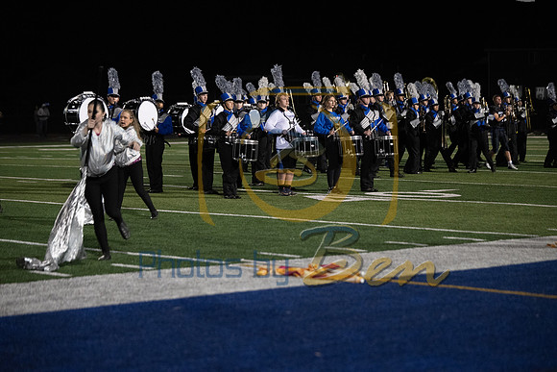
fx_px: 1625
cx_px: 278
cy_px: 186
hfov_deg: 19.5
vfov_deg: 13.0
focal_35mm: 105
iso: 5000
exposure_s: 1/1250
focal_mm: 105
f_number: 2.8
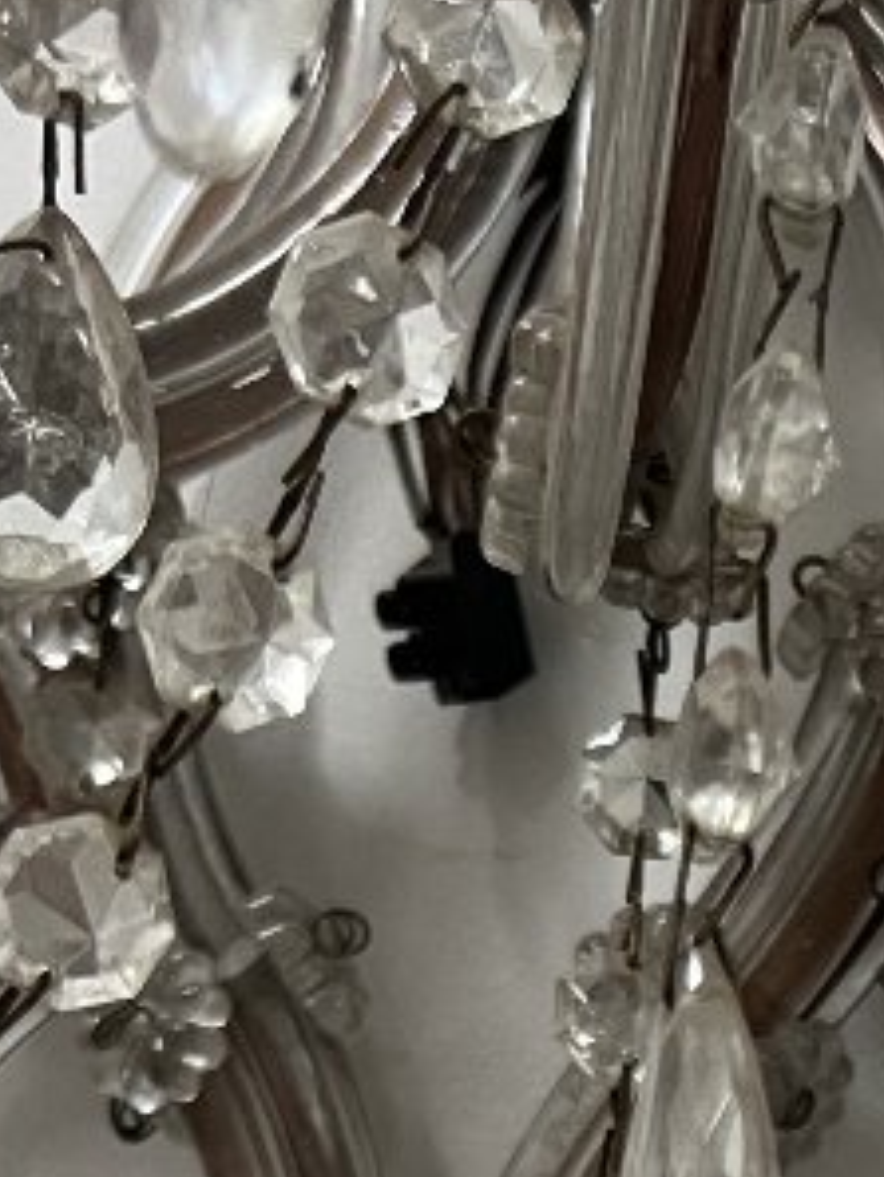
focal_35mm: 105
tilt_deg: +4.7
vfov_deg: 17.2
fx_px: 3573
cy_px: 1653
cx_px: 1110
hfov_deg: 13.6
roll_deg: -4.3
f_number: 1.5
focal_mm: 5.7
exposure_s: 1/99
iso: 125
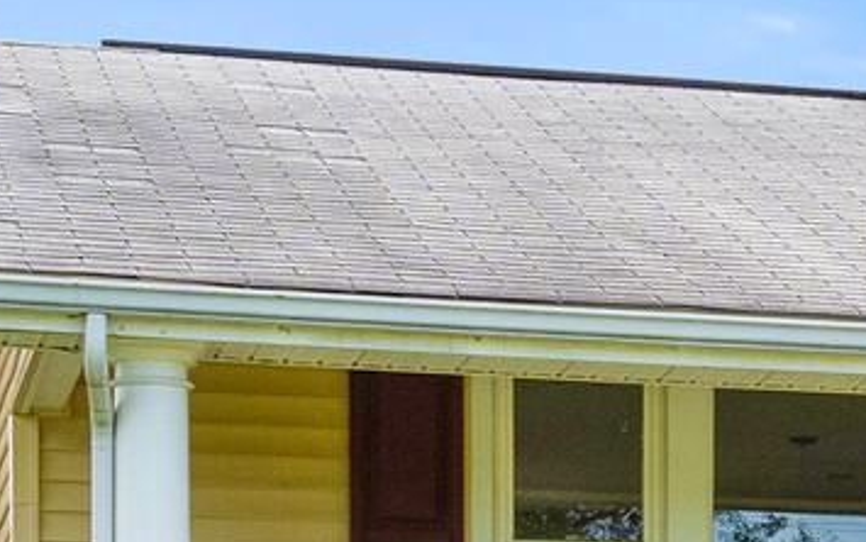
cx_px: 1834
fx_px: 4721
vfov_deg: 6.5
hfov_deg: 9.6
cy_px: 868
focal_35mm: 200
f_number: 8
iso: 400
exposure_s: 1/640
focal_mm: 34
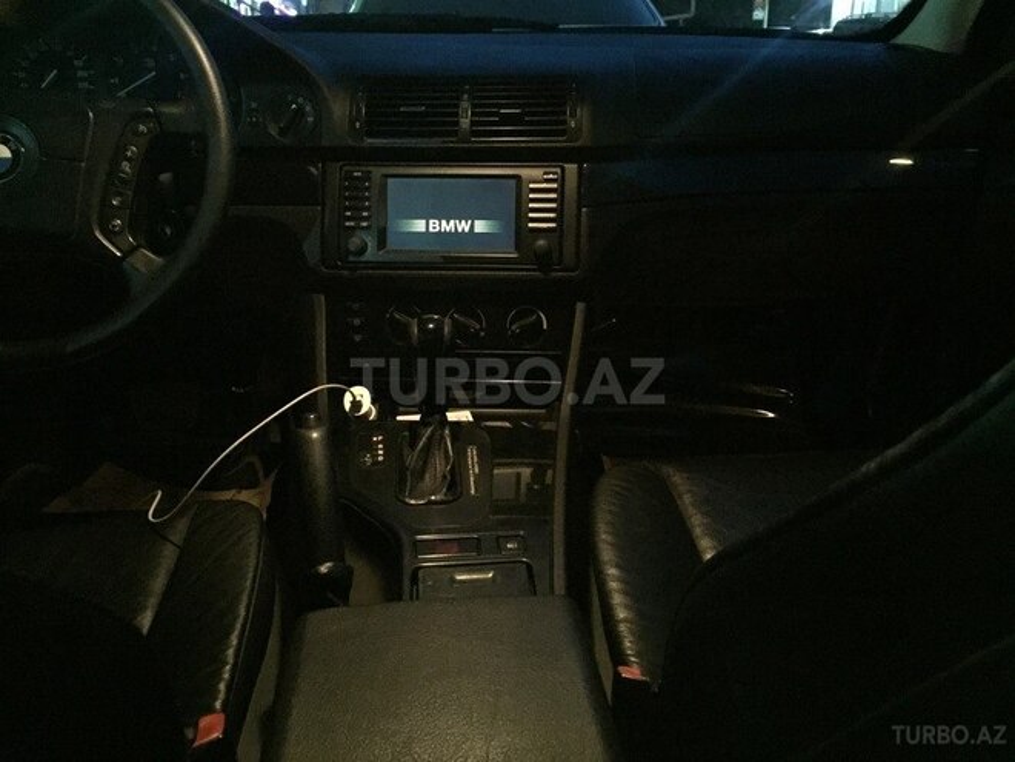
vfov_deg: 48.2
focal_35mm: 29
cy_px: 381
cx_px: 508
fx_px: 850
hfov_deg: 61.7
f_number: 2.2
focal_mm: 4.15
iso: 2000
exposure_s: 1/17
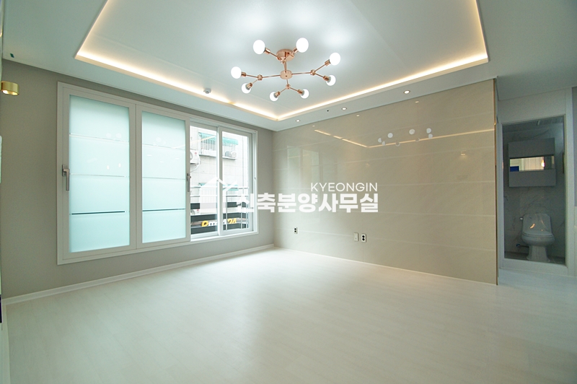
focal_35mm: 15
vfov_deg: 77.2
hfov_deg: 100.4
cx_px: 288
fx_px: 240
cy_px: 192
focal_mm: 10
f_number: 4
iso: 800
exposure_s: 1/250
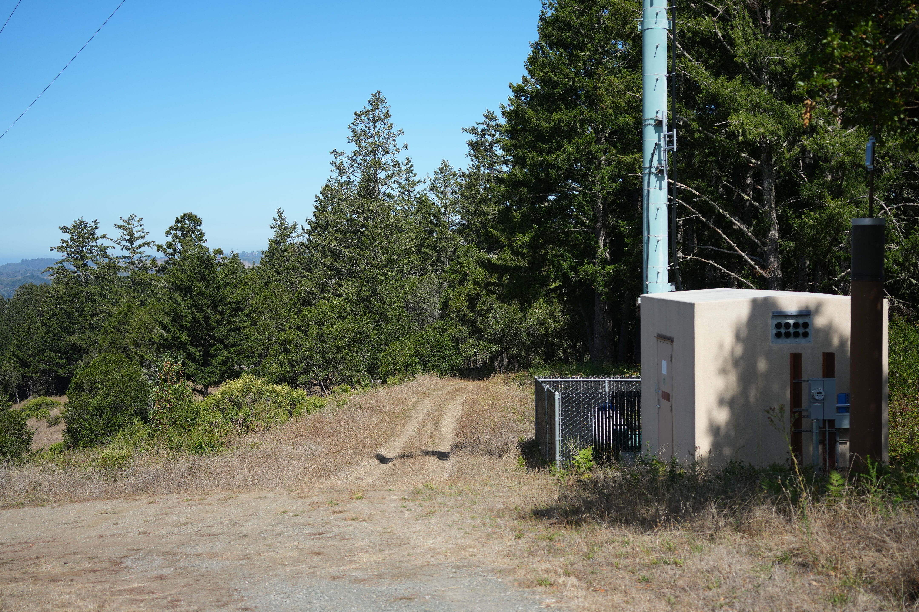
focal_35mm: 50
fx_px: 1276
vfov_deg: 27.0
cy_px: 306
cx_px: 460
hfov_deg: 39.6
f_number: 4.5
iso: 250
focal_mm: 50
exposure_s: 1/1600
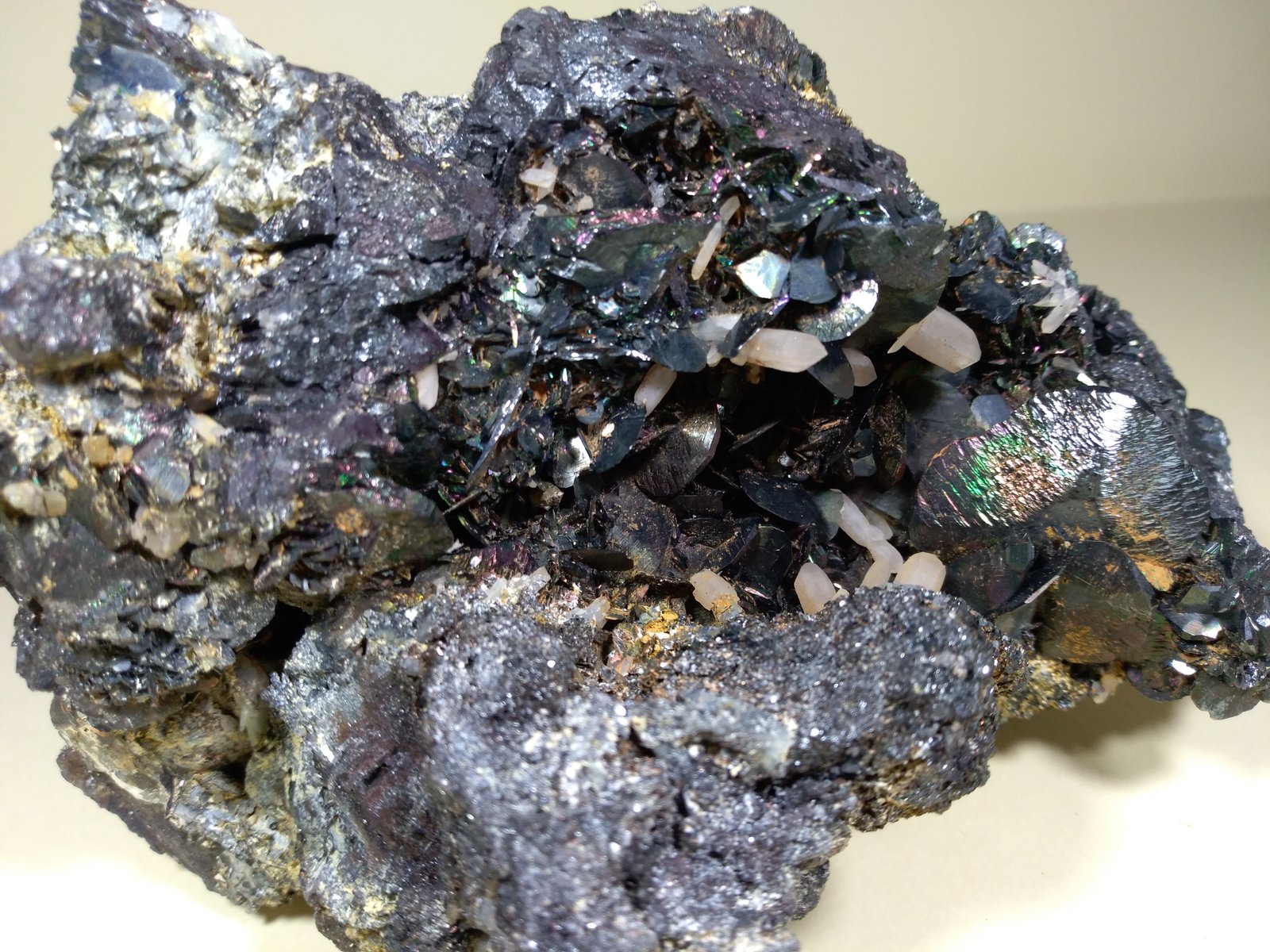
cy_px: 476
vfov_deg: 53.1
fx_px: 954
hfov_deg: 67.3
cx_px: 635
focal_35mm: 26
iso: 147
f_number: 2
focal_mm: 3.54
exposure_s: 1/30
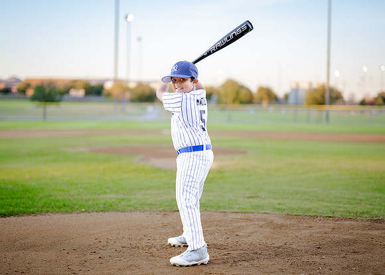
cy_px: 137
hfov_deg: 32.7
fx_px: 656
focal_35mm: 60
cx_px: 178
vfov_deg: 23.7
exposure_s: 1/1000
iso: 250
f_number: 1.2
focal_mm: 50
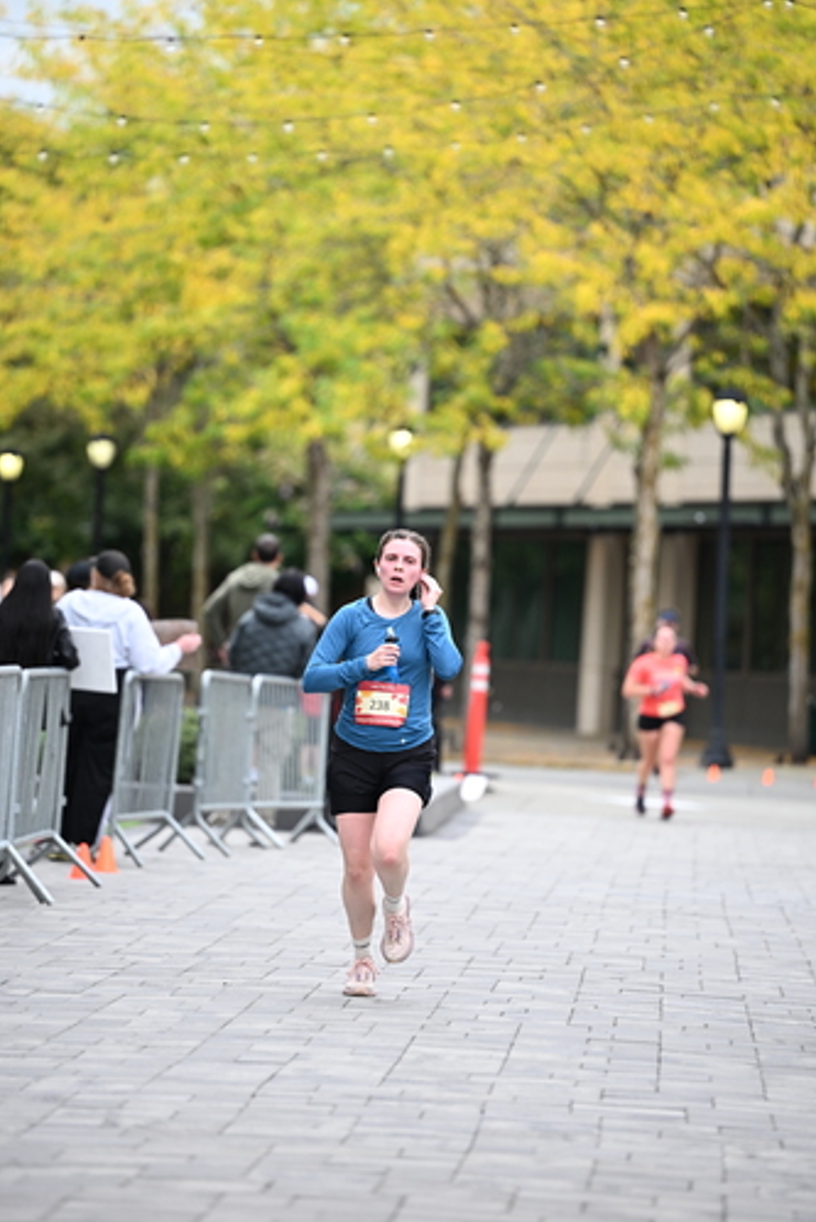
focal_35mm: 182
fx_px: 6183
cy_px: 573
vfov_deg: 11.3
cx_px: 383
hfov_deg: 7.6
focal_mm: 165
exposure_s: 1/2000
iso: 640
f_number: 2.8
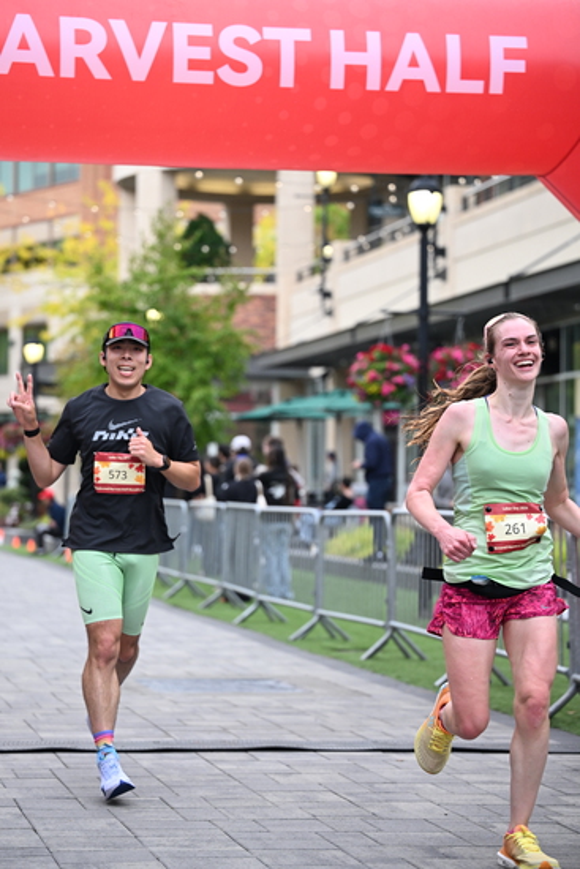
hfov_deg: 14.9
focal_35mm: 92
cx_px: 290
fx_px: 2222
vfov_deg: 22.1
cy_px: 434
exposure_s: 1/1600
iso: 1000
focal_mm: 92
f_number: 2.8
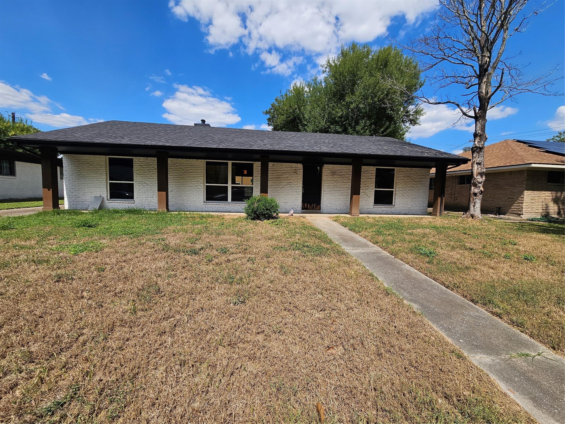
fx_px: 212
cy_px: 212
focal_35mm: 13
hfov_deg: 106.2
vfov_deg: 89.9
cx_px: 282
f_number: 2.2
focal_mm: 2.2
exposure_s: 1/2767
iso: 50
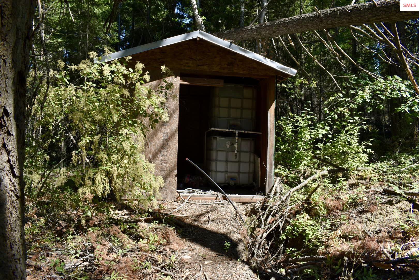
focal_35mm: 27
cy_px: 140
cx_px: 210
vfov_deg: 47.9
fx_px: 314
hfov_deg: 67.4
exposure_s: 1/250
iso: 200
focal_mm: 18
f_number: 8
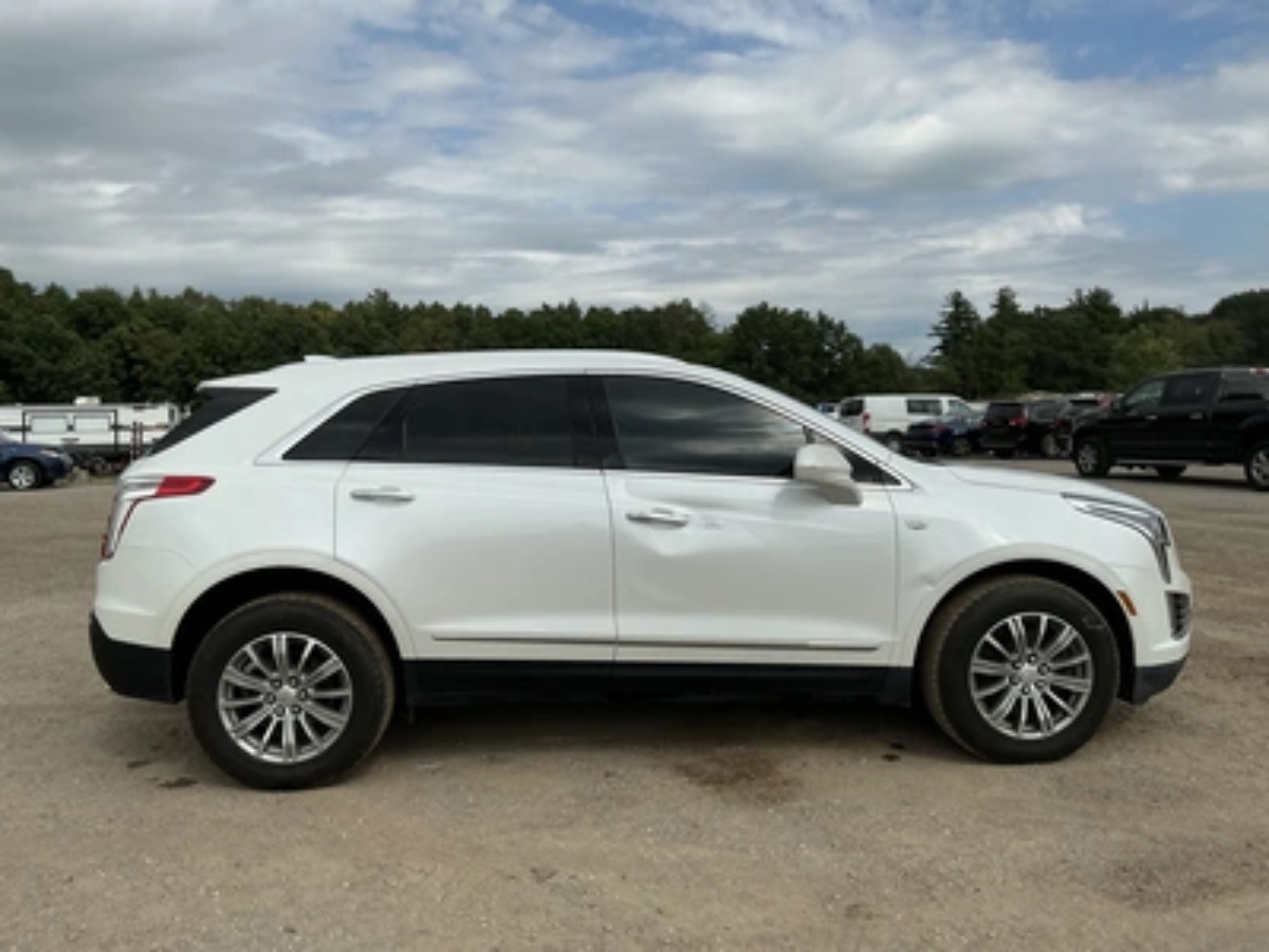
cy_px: 476
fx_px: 1026
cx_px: 634
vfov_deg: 49.7
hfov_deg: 63.4
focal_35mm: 28
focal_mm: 3
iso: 25
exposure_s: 1/2667
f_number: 1.8
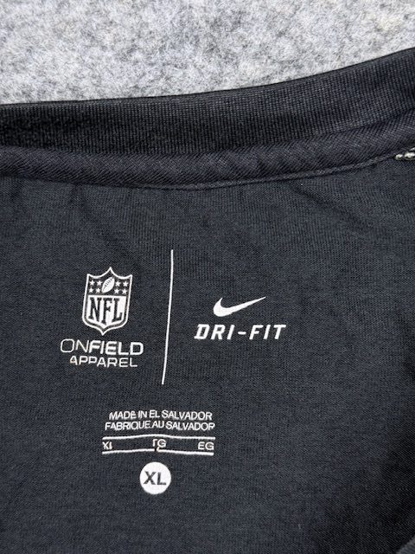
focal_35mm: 48
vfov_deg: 39.7
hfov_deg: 30.3
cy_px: 277
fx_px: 767
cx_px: 208
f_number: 1.78
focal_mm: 6.76
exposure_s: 1/100
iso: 80
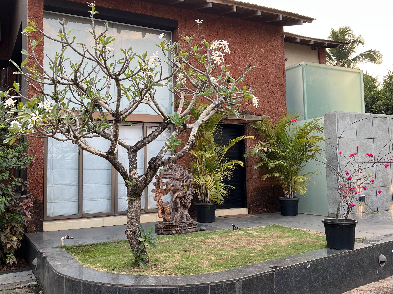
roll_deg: +1.3
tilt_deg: +3.2
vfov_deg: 41.8
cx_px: 180
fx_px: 386
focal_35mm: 34
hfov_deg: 53.9
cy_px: 147
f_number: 1.5
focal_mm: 5.7
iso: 40
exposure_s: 1/121
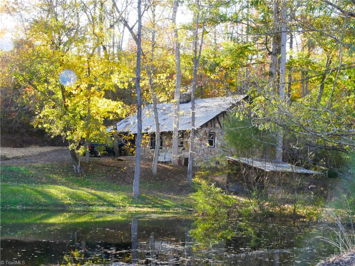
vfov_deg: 21.6
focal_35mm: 68
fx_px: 698
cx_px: 178
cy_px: 133
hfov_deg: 28.6
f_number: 20
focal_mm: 34
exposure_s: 1/80
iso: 3200
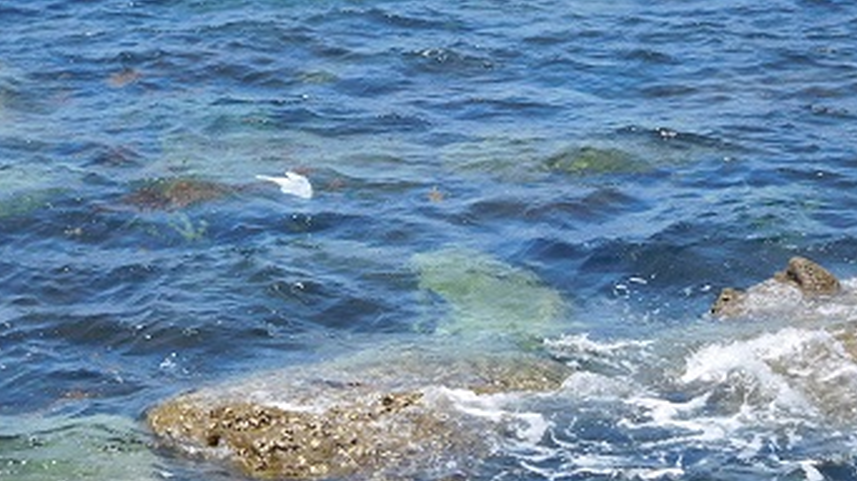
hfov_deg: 14.6
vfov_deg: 8.2
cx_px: 500
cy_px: 326
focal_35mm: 147
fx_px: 3339
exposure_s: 1/500
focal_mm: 17.8
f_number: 4.8
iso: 125
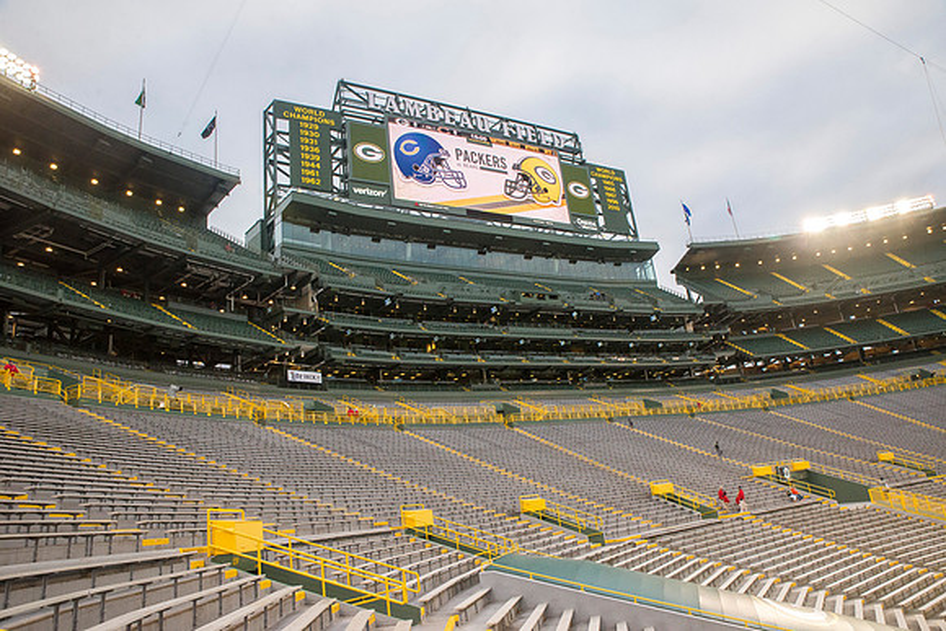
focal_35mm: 24
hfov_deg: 73.7
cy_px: 316
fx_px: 631
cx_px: 473
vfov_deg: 53.2
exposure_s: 1/500
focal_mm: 24
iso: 4000
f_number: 11
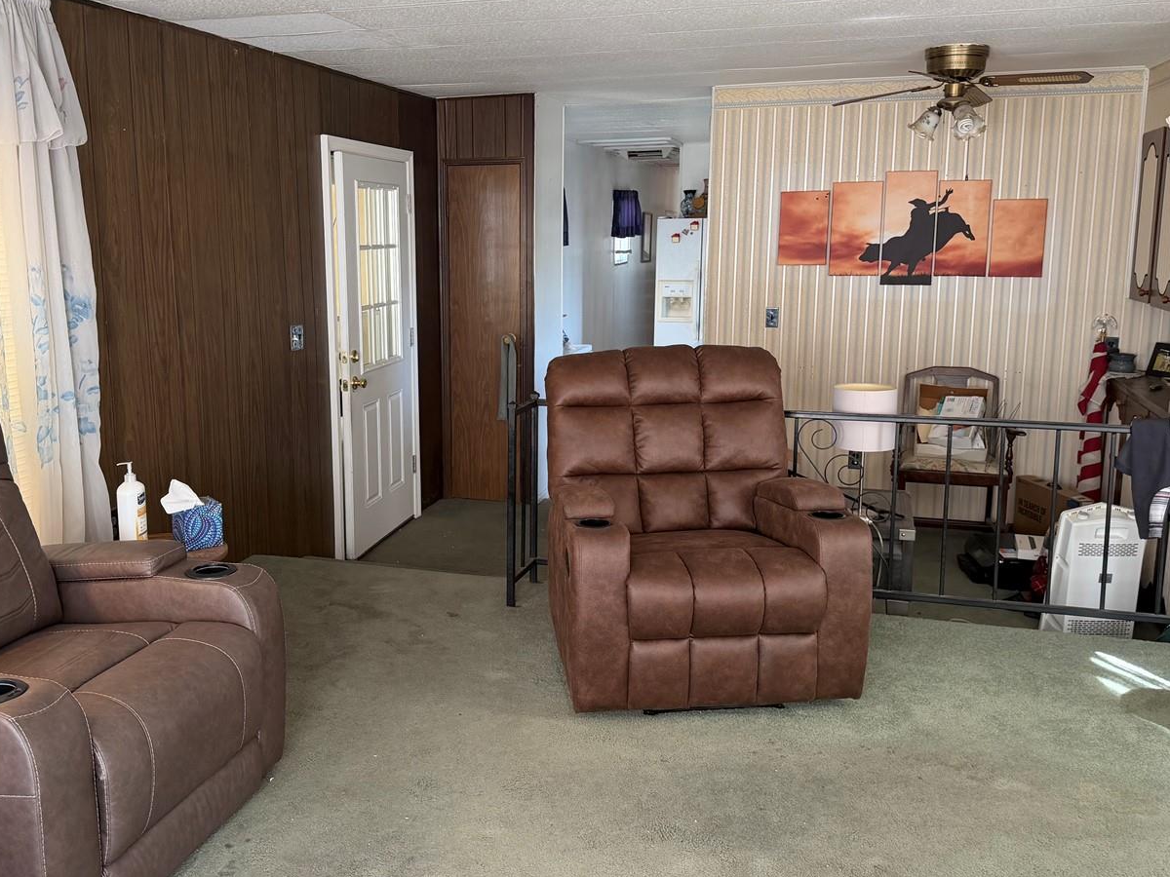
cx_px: 501
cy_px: 404
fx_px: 1082
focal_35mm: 32
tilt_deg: -9.0
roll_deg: +0.5
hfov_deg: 56.6
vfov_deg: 44.1
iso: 200
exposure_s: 1/81
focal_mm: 6.76
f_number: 1.78
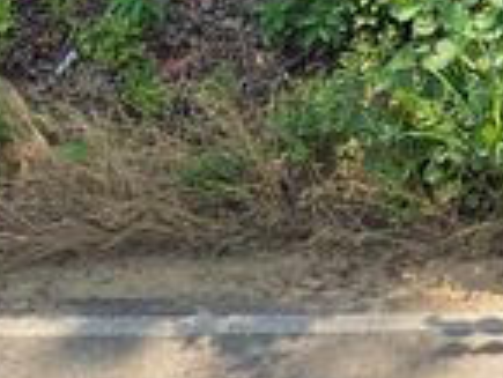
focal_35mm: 106
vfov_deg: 11.7
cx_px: 676
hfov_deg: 17.3
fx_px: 1542
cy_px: -505
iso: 25
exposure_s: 1/1328
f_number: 1.8
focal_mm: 5.4
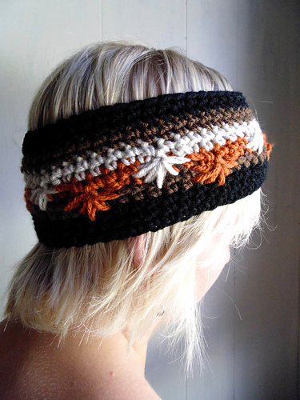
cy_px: 200
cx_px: 150
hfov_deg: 61.1
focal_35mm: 22
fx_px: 254
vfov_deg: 76.4
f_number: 3.1
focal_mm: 4
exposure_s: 1/80
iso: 400
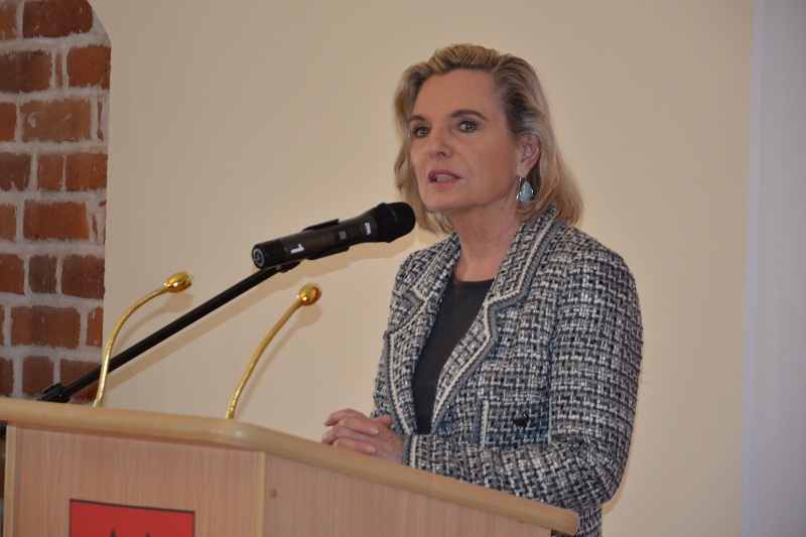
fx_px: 3525
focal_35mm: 158
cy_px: 268
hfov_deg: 13.0
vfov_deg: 8.7
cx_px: 403
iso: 800
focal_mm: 105
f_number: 5.6
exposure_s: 1/60
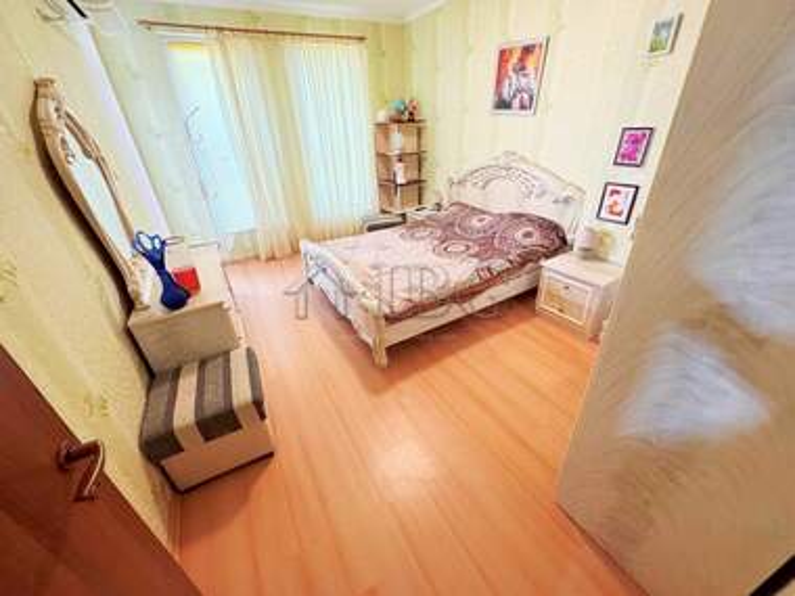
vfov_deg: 85.7
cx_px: 398
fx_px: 322
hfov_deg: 102.1
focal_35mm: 14
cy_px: 298
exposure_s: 1/50
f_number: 2.2
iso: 400
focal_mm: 2.22
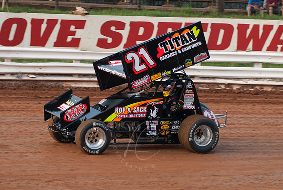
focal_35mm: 142
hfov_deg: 14.4
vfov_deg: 9.7
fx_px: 1121
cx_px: 142
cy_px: 95
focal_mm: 95
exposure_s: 1/400
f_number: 3.5
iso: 250
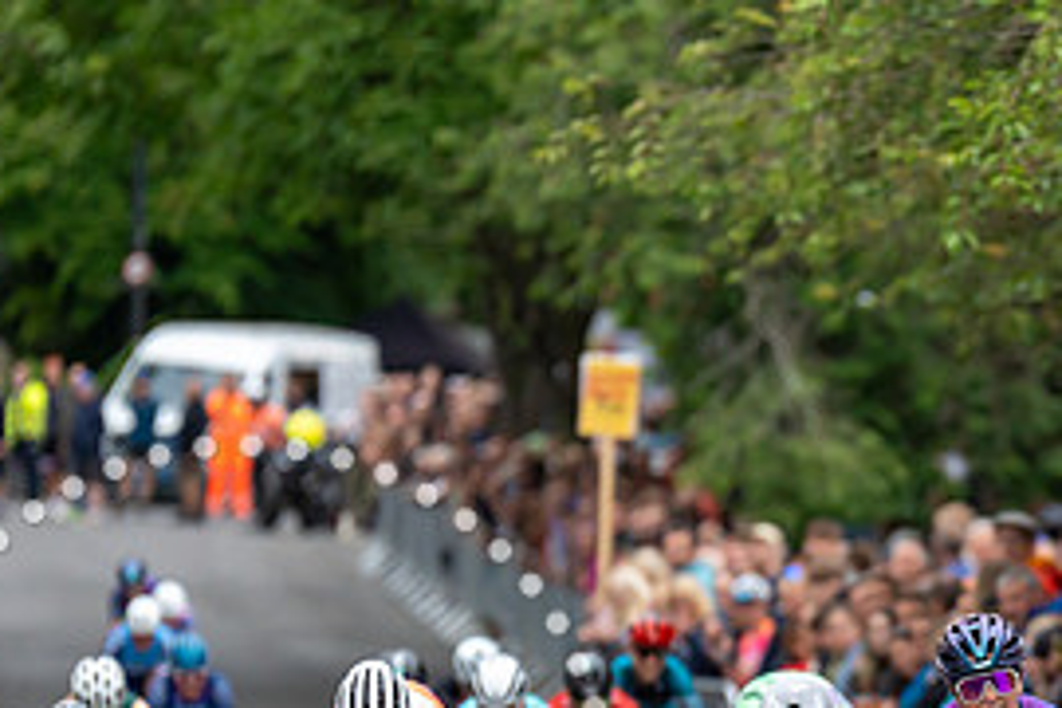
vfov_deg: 2.8
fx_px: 14247
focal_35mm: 483
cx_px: 1005
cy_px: 700
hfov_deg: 4.3
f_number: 2.8
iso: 1000
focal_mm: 200
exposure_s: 1/800
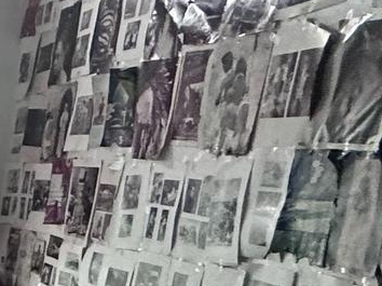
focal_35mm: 81
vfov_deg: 17.6
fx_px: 893
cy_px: 316
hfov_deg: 12.8
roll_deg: +0.5
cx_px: -672
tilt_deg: -10.8
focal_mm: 2.22
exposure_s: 1/60
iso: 320
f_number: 2.2
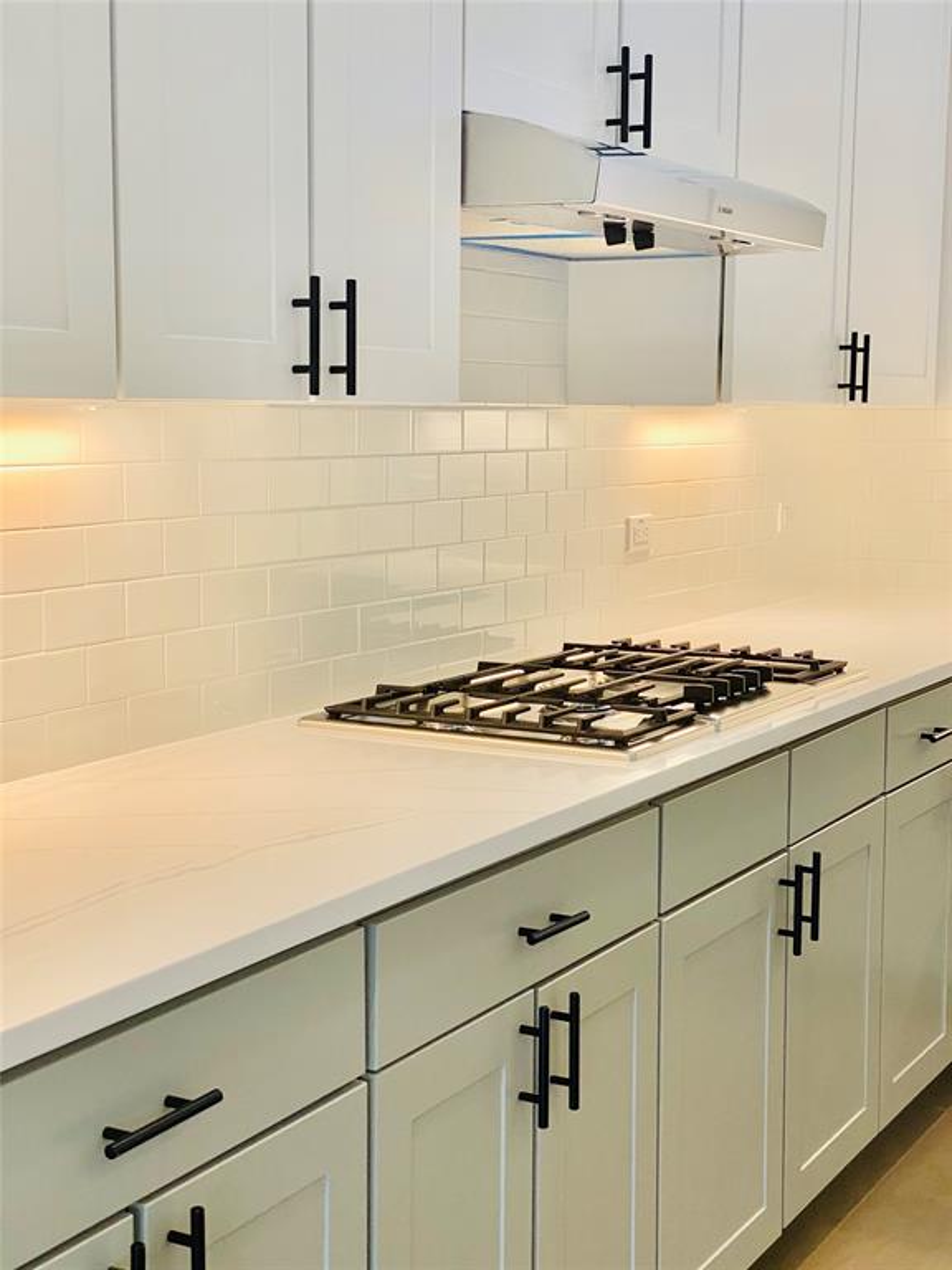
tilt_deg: -6.2
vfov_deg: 36.8
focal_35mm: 52
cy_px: 635
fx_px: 1907
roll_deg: -0.8
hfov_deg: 28.0
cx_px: 476
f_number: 2
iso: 64
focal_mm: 6
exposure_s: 1/120
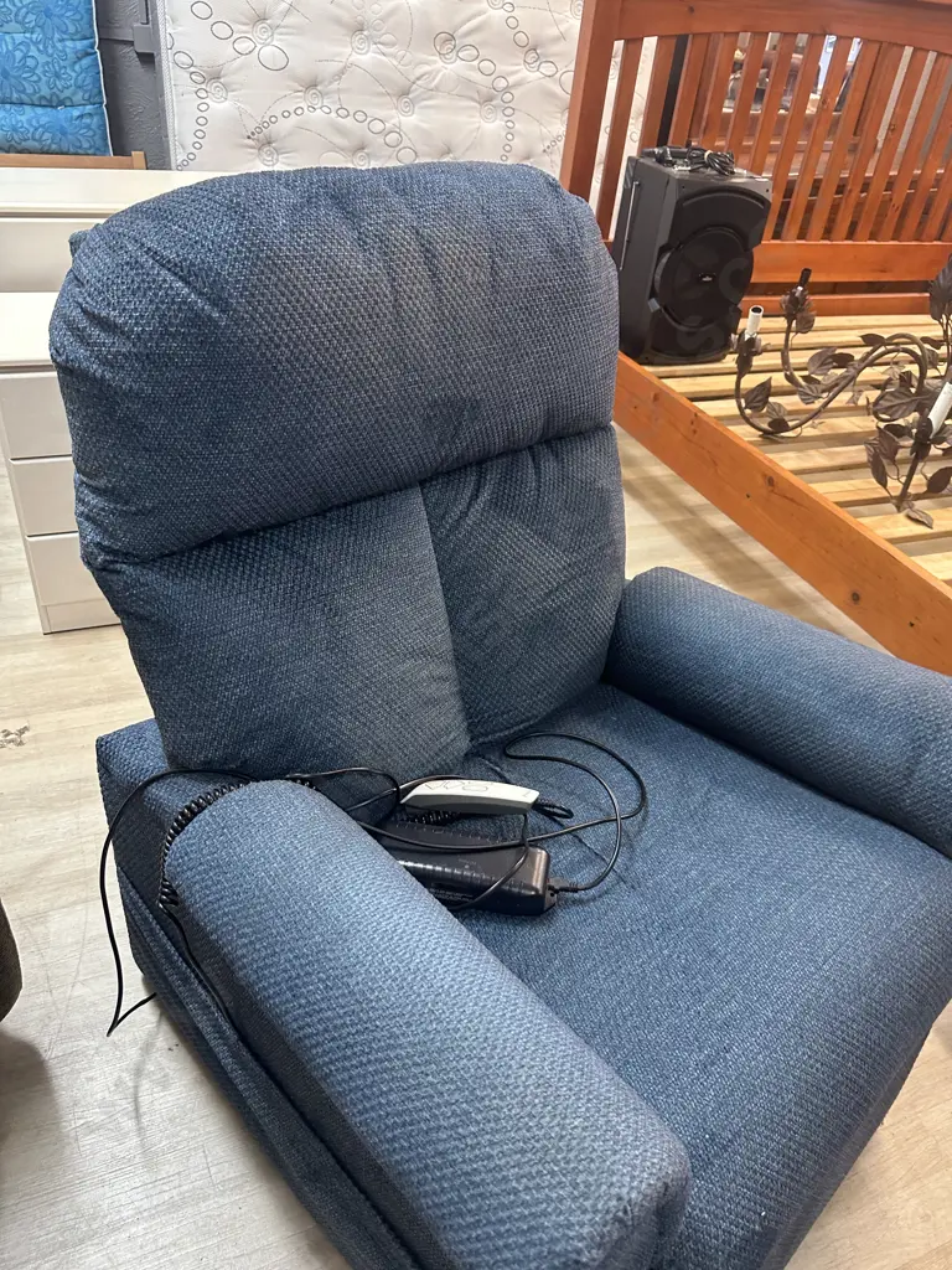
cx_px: 476
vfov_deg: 71.6
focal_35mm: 24
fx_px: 880
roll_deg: -7.3
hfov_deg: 56.8
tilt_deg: -36.8
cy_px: 635
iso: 250
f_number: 1.78
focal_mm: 6.86
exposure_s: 1/50
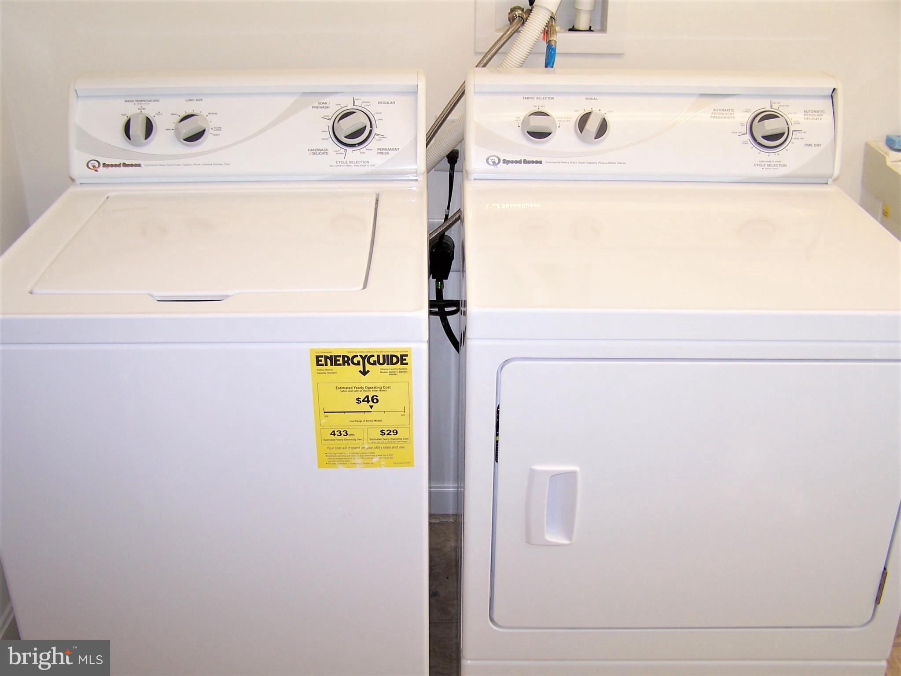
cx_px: 450
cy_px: 338
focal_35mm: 38
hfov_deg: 49.0
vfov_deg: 37.7
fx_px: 989
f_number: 2.8
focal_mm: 6.3
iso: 80
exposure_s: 1/60
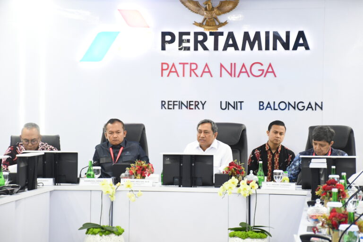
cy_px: 121
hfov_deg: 17.1
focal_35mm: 120
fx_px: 1210
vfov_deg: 11.4
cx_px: 182
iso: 1600
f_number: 5.3
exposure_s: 1/50
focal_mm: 80
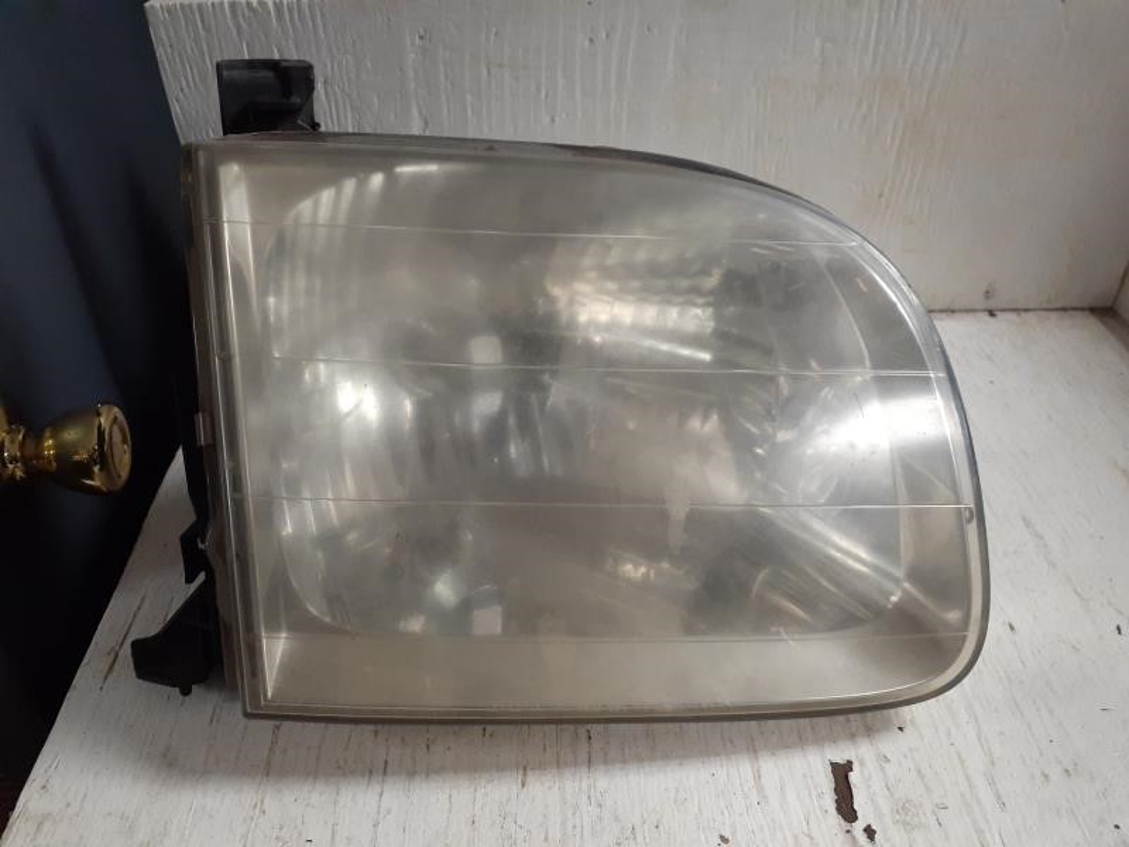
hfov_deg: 65.3
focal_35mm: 27
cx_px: 564
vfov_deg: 51.4
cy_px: 424
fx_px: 881
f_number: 1.9
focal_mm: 3.6
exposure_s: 1/60
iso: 400
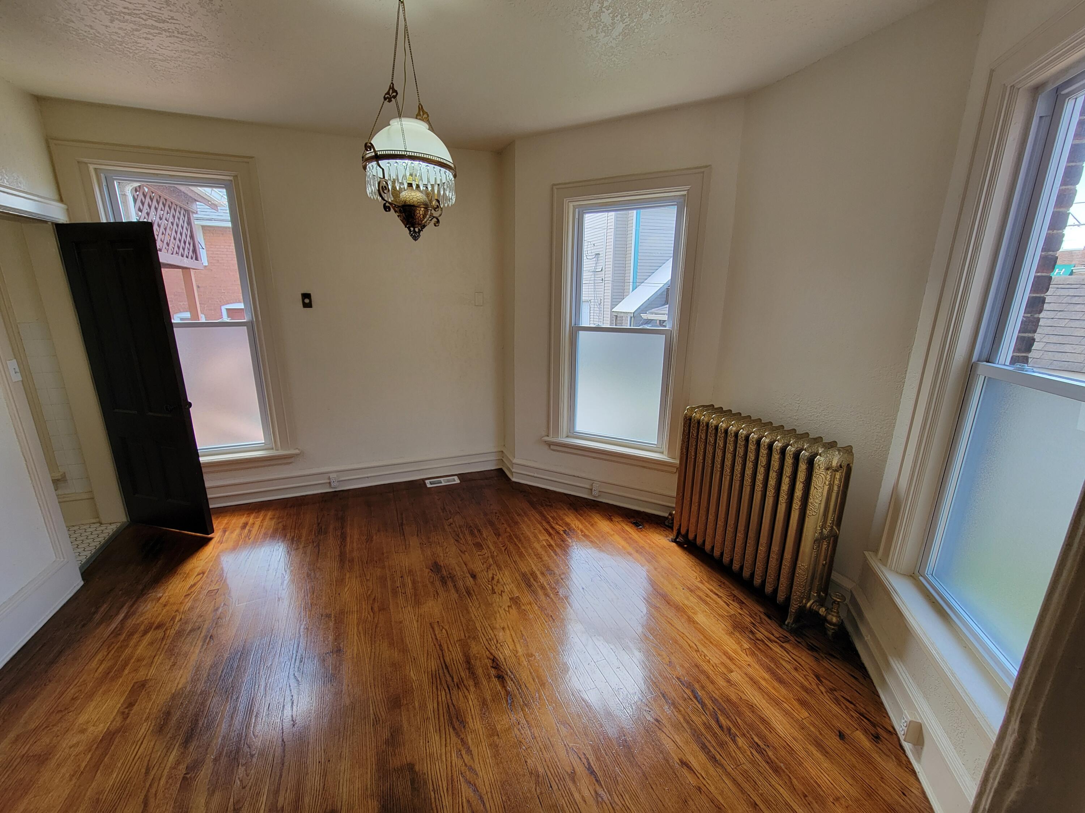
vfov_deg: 89.9
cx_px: 542
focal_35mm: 13
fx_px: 407
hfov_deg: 106.2
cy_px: 406
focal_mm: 2.2
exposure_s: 1/60
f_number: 2.2
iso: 50
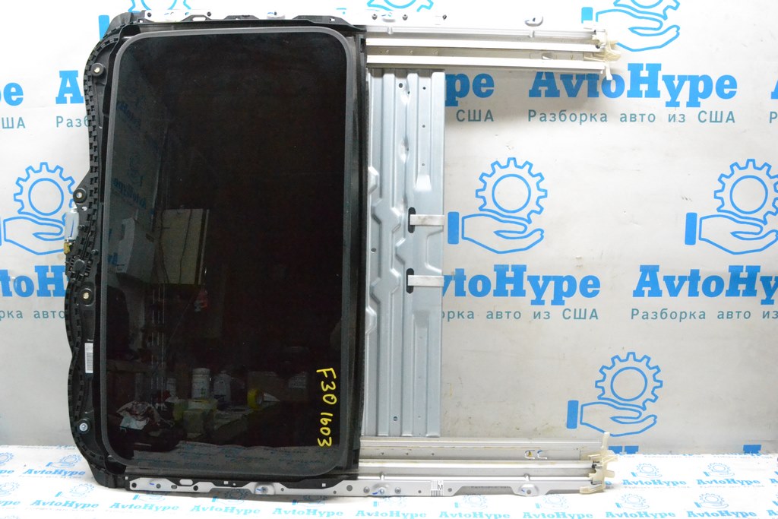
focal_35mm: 33
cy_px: 260
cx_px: 389
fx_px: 713
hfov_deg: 57.2
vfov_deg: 40.0
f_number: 9
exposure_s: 1/160
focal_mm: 22
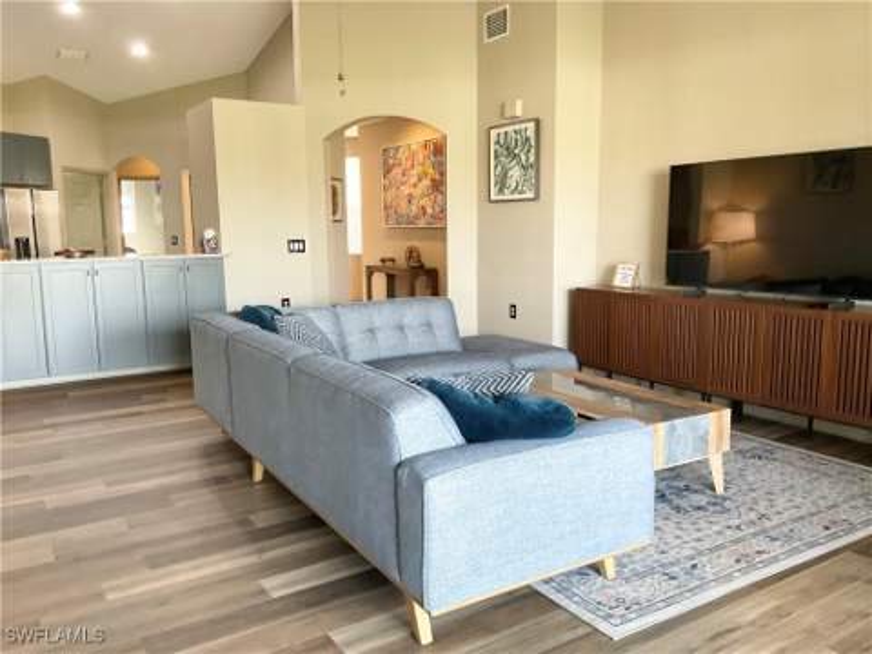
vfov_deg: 48.2
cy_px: 327
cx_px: 436
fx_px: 731
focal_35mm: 29
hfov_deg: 61.7
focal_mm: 3
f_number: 1.8
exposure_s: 1/60
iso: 125
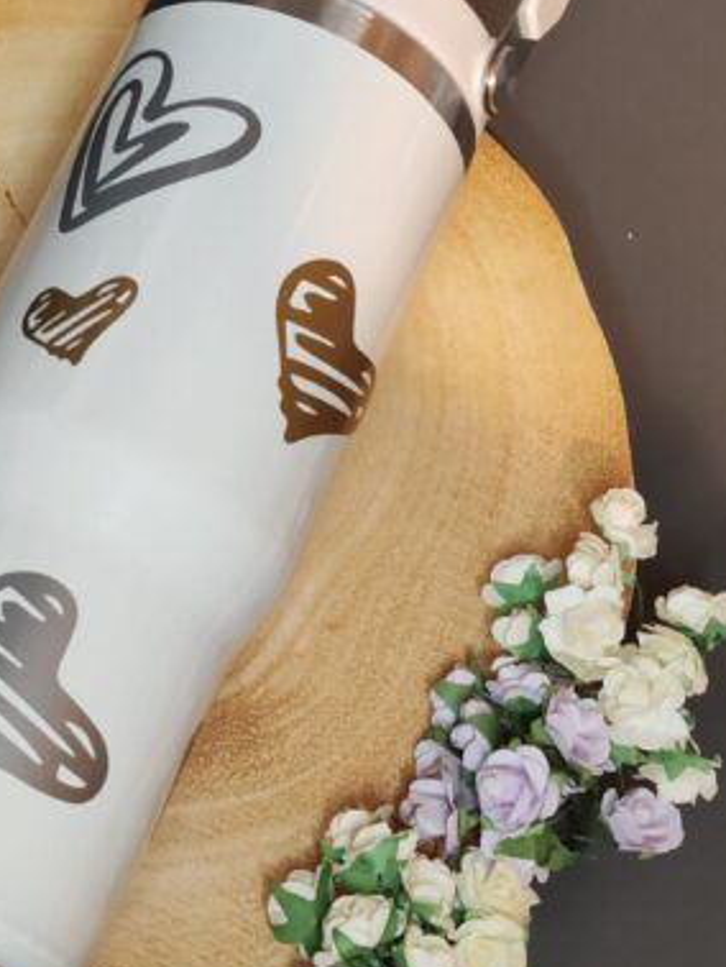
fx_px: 2235
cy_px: 327
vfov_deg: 24.3
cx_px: 197
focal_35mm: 80
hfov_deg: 18.4
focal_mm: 6.12
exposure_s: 1/50
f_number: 1.9
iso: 1600
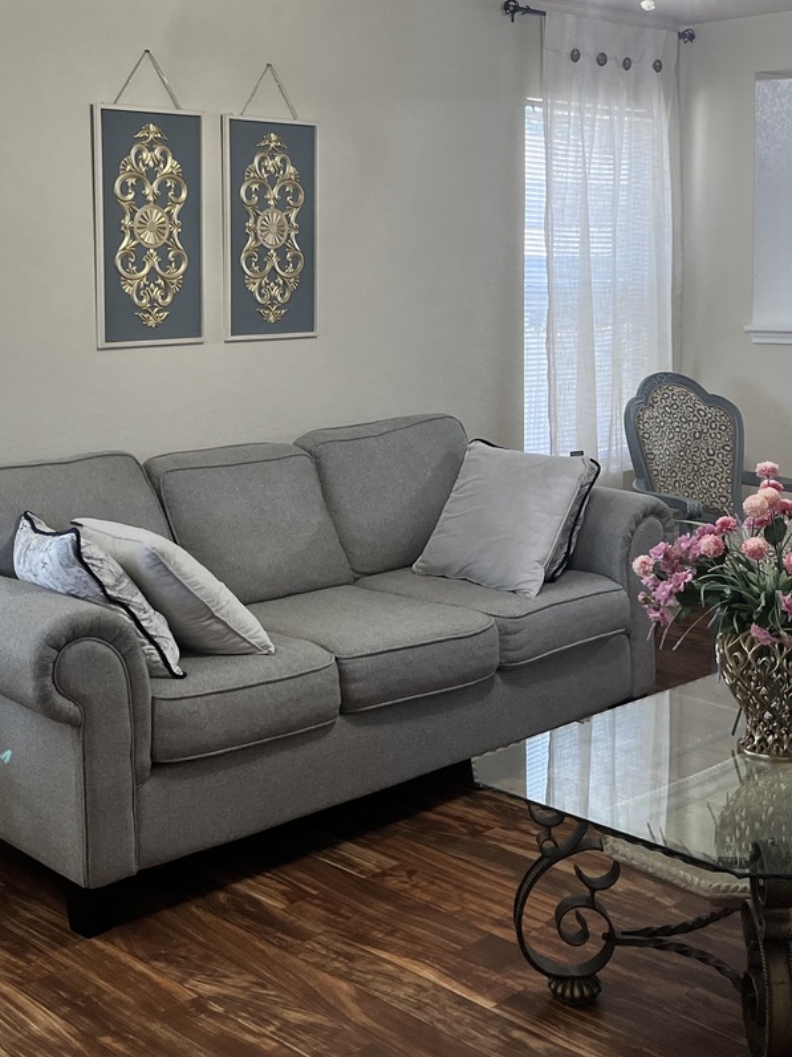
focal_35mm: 47
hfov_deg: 30.7
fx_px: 1435
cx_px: 296
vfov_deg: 39.9
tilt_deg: -3.5
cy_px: 349
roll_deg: +0.1
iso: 125
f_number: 1.6
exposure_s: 1/120
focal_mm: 5.1
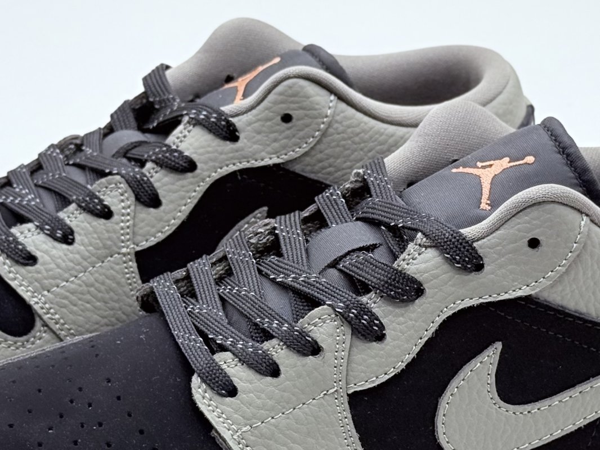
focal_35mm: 48
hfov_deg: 39.6
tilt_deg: -23.1
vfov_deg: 30.3
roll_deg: -1.5
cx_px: 300
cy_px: 225
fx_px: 832
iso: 80
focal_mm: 6.76
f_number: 1.78
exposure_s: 1/545
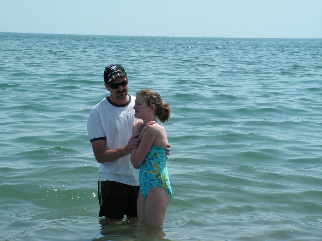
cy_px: 120
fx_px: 1051
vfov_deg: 13.1
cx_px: 161
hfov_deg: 17.4
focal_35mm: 113
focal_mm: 18.9
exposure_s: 1/400
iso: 50
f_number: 4.8
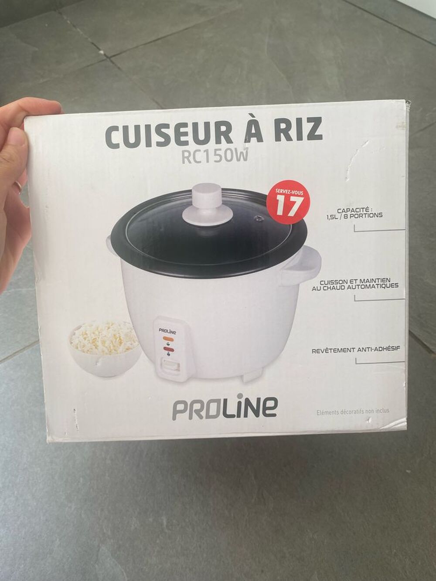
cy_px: 290
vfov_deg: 67.3
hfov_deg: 53.1
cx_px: 218
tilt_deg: -55.4
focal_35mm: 26
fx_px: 437
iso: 64
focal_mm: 4.25
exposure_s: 1/121
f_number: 1.8
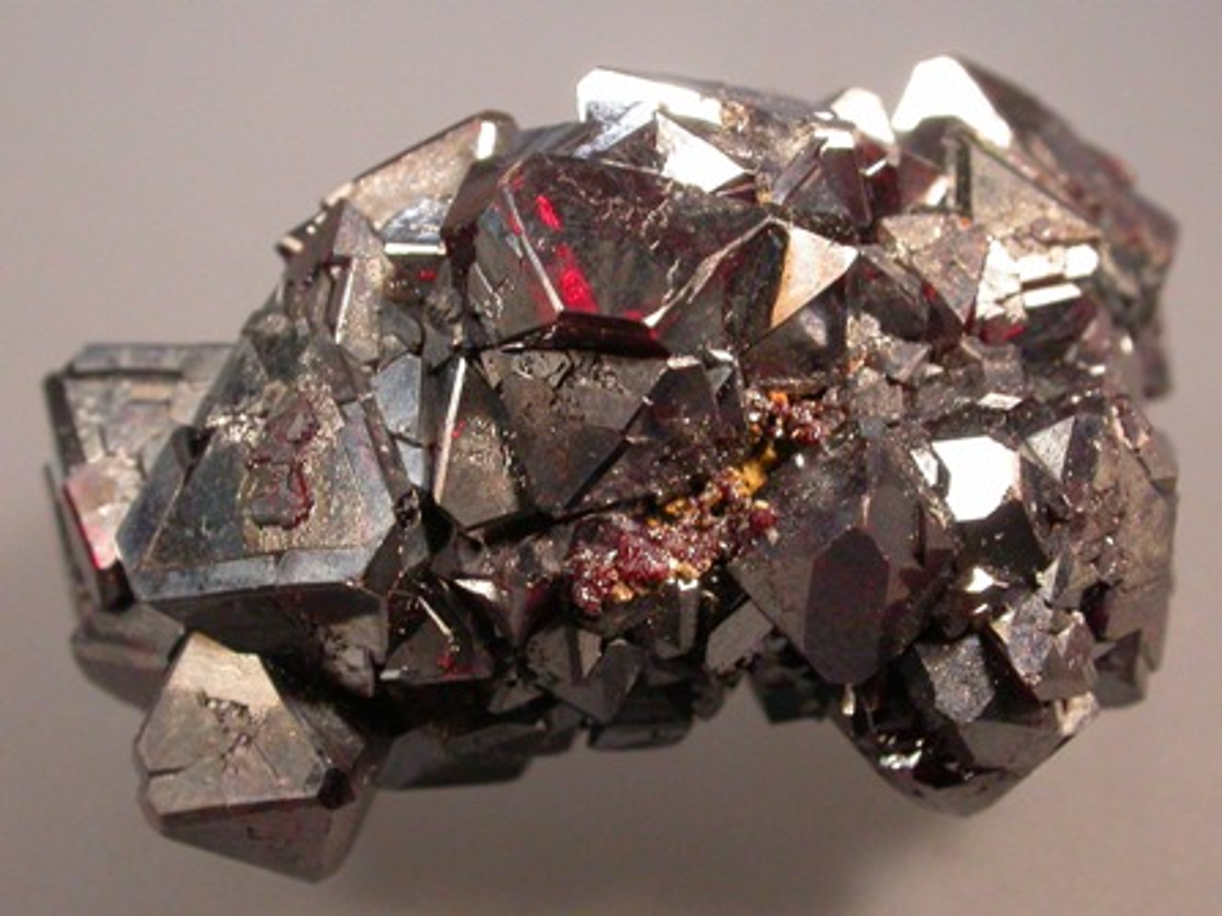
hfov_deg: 27.8
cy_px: 458
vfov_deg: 21.0
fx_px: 2470
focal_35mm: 70
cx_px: 611
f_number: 6
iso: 400
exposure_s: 1/61.2
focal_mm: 14.6
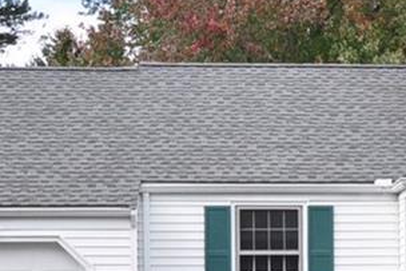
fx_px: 1140
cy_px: 208
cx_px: 470
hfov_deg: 19.2
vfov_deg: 13.5
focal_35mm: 101
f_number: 8
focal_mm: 20
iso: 200
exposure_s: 1/200
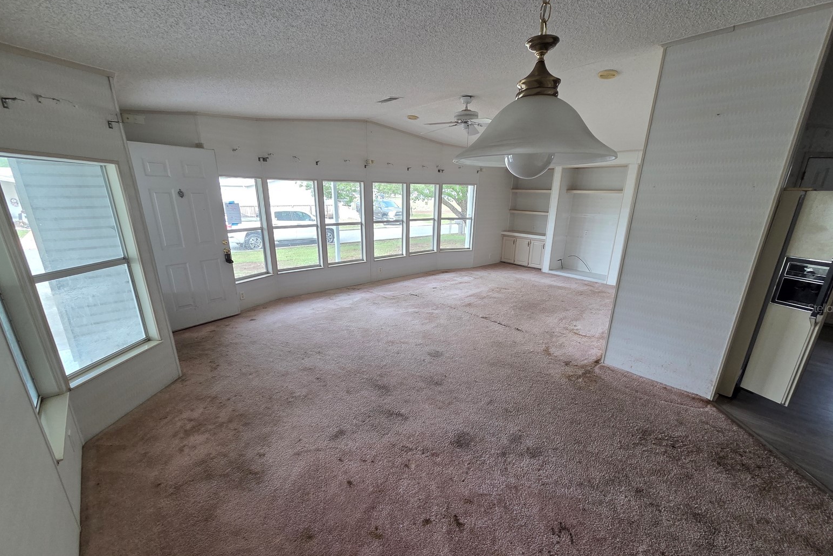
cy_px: 308
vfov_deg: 80.9
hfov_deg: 104.2
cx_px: 428
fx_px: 324
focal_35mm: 14
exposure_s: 1/120
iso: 160
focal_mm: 2.2
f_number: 2.2
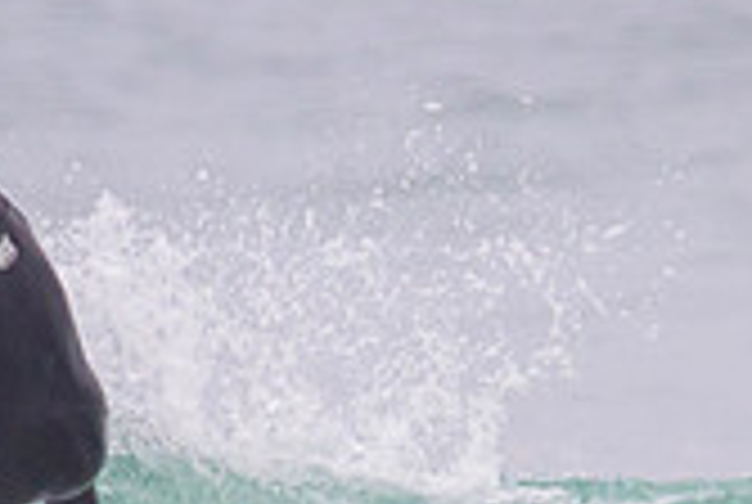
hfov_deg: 0.6
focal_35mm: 3246
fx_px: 67925
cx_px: 241
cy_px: 706
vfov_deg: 0.4
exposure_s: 1/2000
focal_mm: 800
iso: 1100
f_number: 11
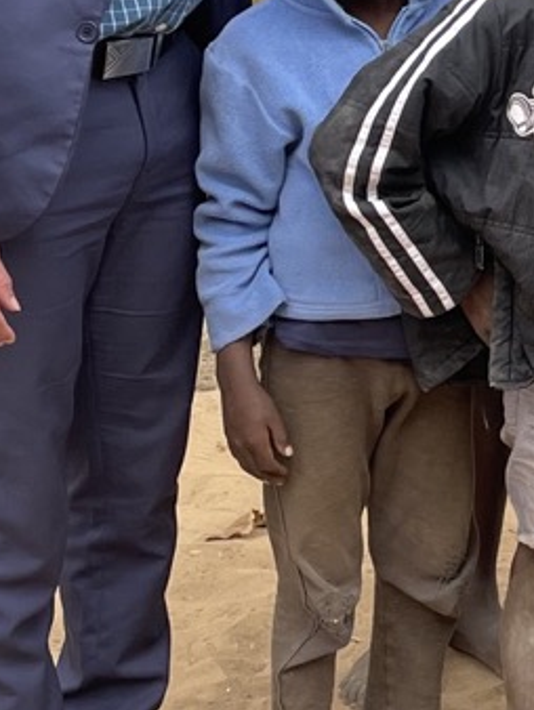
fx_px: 2527
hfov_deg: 11.1
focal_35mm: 123
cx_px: 1026
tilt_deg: -15.0
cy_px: 275
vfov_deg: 16.0
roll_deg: -1.3
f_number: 1.6
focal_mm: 4.2
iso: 32
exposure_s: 1/2304
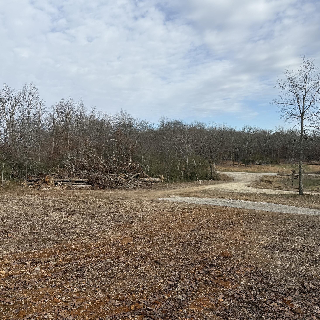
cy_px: 157
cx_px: 114
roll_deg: +1.4
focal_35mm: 29
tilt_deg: -1.7
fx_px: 303
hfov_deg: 54.8
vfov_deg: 55.6
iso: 80
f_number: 1.78
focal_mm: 6.76
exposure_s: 1/4167
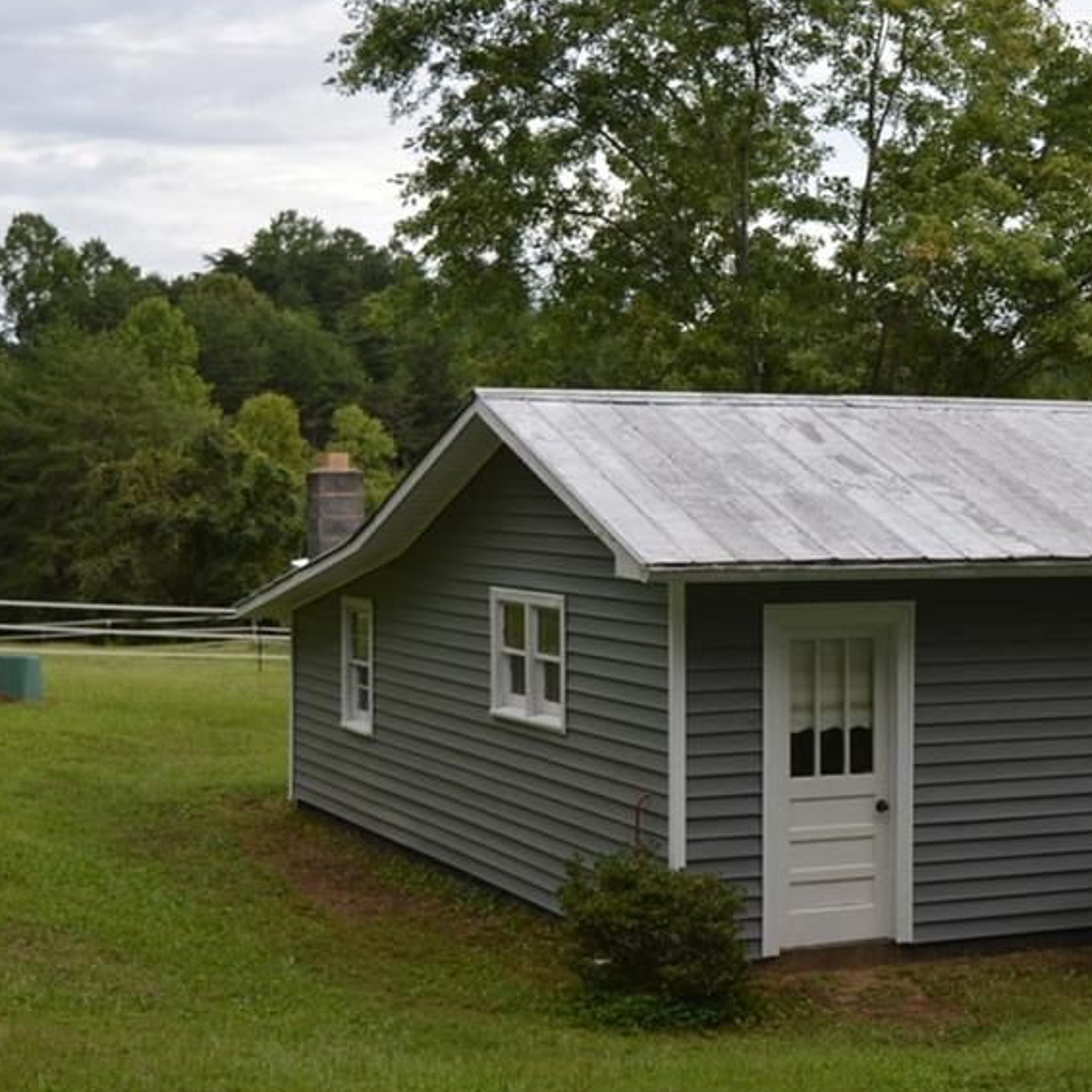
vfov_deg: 25.8
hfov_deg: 25.4
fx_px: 2383
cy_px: 540
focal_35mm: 67
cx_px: 872
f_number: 5.6
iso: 100
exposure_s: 1/200
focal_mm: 29
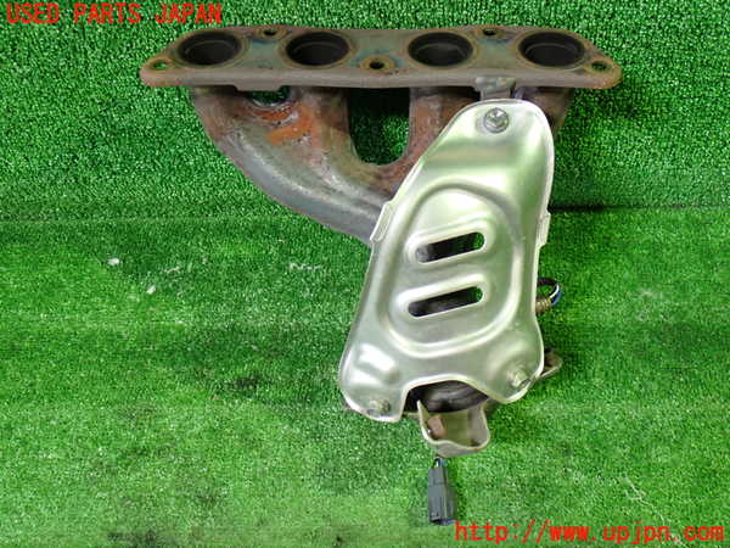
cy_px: 274
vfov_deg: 35.1
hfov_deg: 45.8
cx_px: 365
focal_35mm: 41
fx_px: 865
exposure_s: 1/40
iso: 800
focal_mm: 7.31
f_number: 2.8
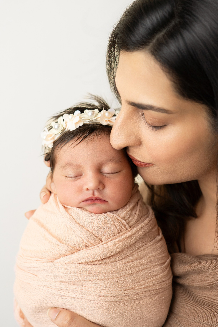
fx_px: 536
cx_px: 131
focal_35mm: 59
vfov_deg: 33.9
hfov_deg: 23.0
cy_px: 175
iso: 100
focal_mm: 35
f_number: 2.5
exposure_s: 1/200
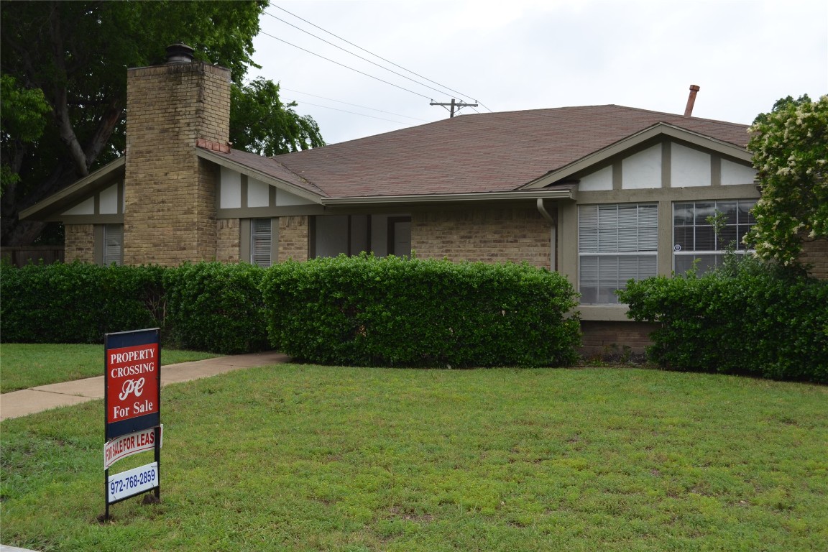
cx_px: 414
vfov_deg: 34.2
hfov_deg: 49.6
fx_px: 897
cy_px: 276
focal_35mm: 39
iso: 100
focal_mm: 26
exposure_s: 1/200
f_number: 6.3
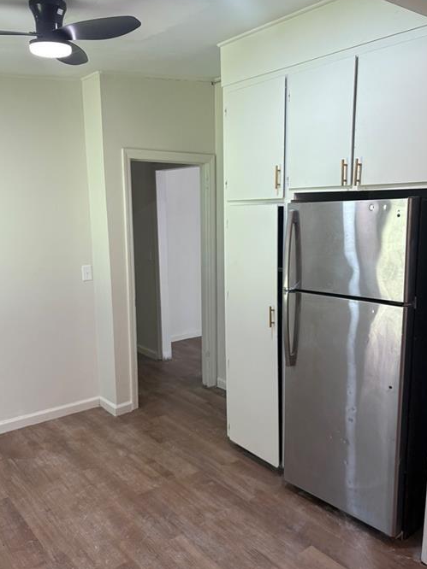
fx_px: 494
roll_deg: +0.1
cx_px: 203
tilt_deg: -9.3
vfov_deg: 60.0
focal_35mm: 30
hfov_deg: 46.8
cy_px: 293
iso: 160
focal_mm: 5.96
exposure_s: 1/60
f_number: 1.6
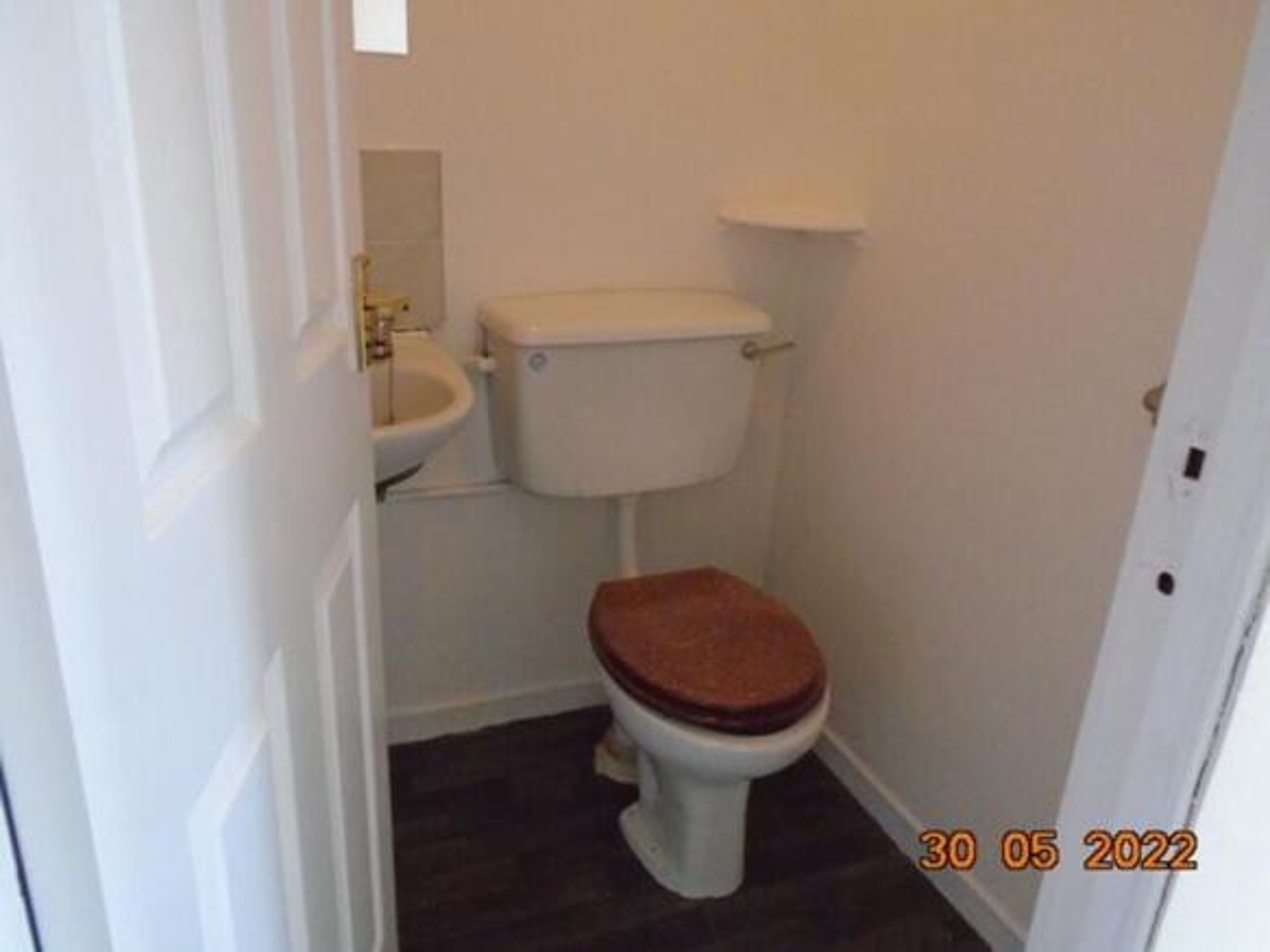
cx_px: 635
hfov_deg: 67.3
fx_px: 954
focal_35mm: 26
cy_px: 476
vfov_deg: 53.0
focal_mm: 4.6
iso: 800
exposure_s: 1/25
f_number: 3.2
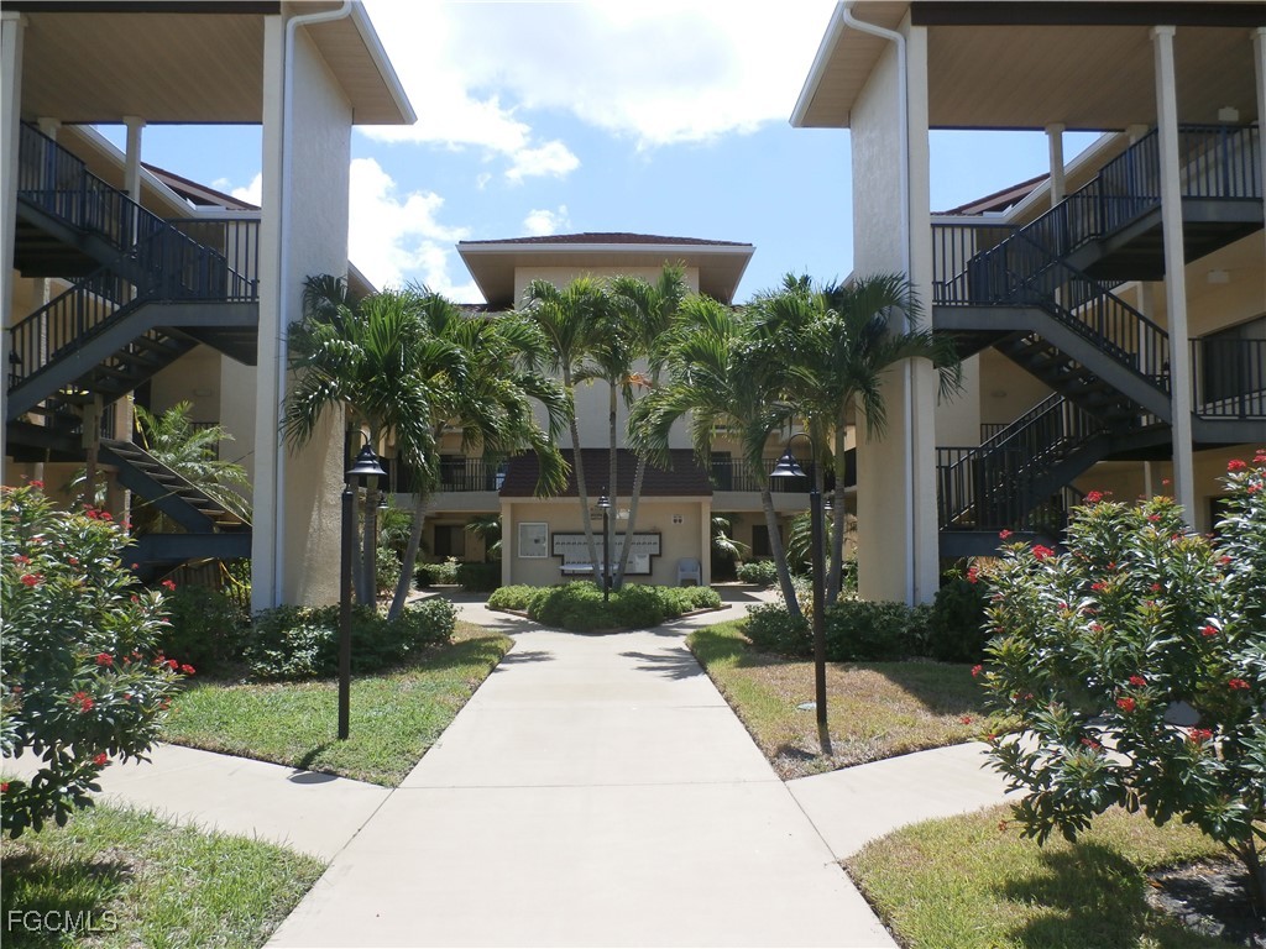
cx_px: 633
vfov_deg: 54.9
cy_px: 474
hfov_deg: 69.4
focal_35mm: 25
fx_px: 914
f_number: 3
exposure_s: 1/800
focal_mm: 4.5
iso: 100
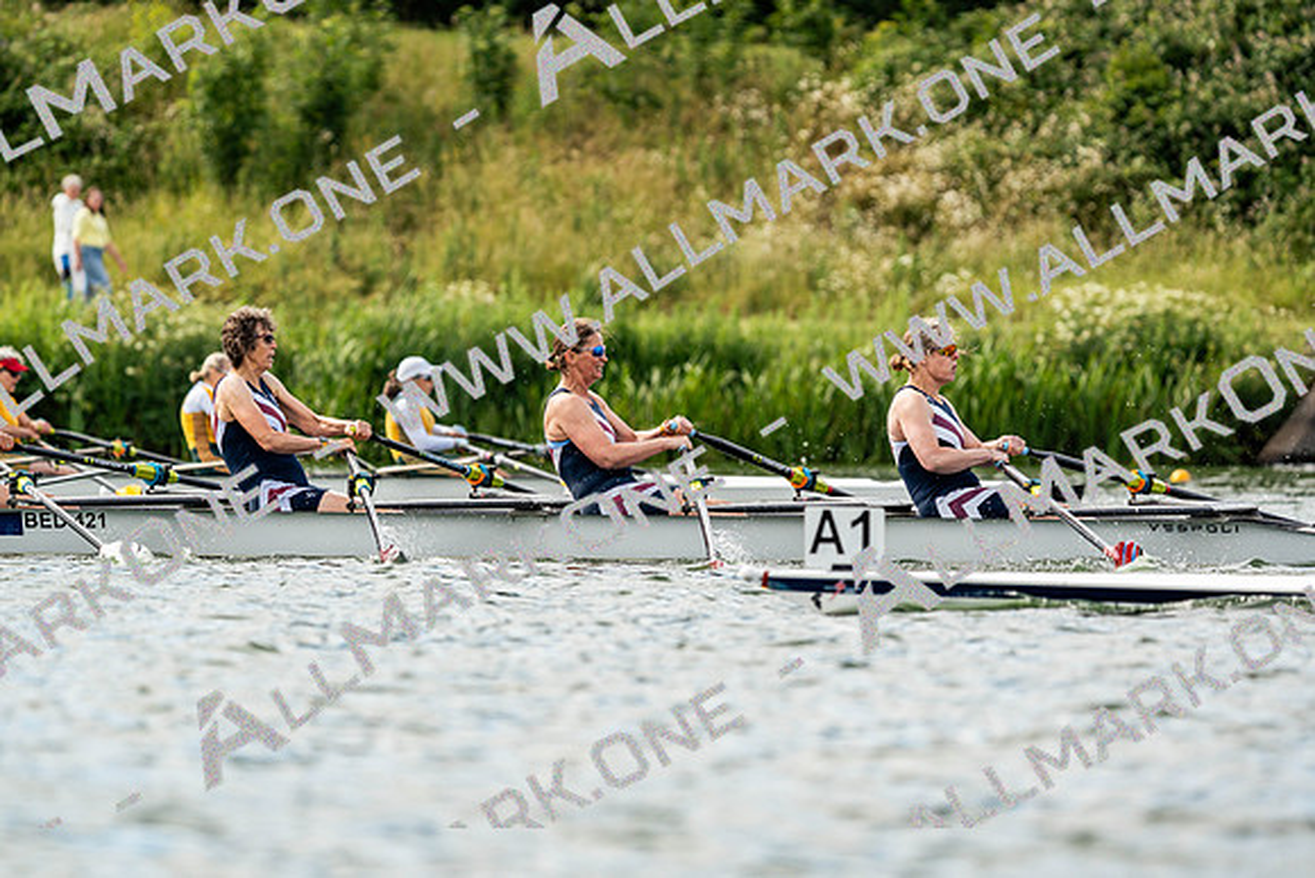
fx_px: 12568
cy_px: 439
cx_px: 658
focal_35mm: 344
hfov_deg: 6.0
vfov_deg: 4.0
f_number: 6.3
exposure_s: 1/2000
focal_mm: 344
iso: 400
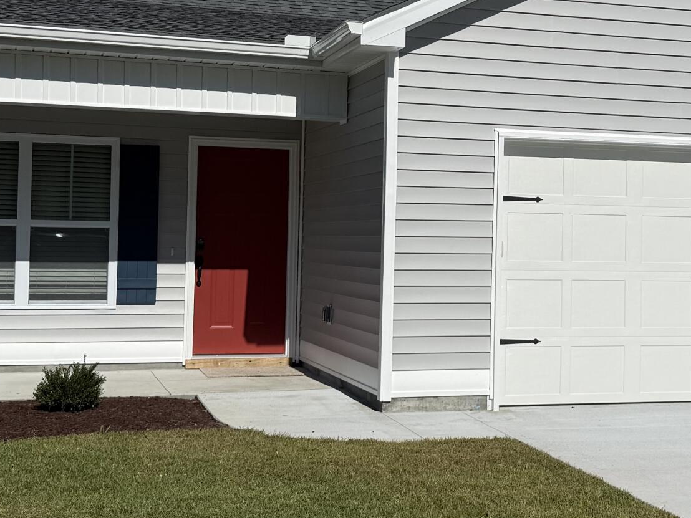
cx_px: 467
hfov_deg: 29.6
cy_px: 209
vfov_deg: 22.6
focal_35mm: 65
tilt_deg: +0.9
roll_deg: +0.3
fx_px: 1298
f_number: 1.78
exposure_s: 1/14286
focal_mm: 6.76
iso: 64
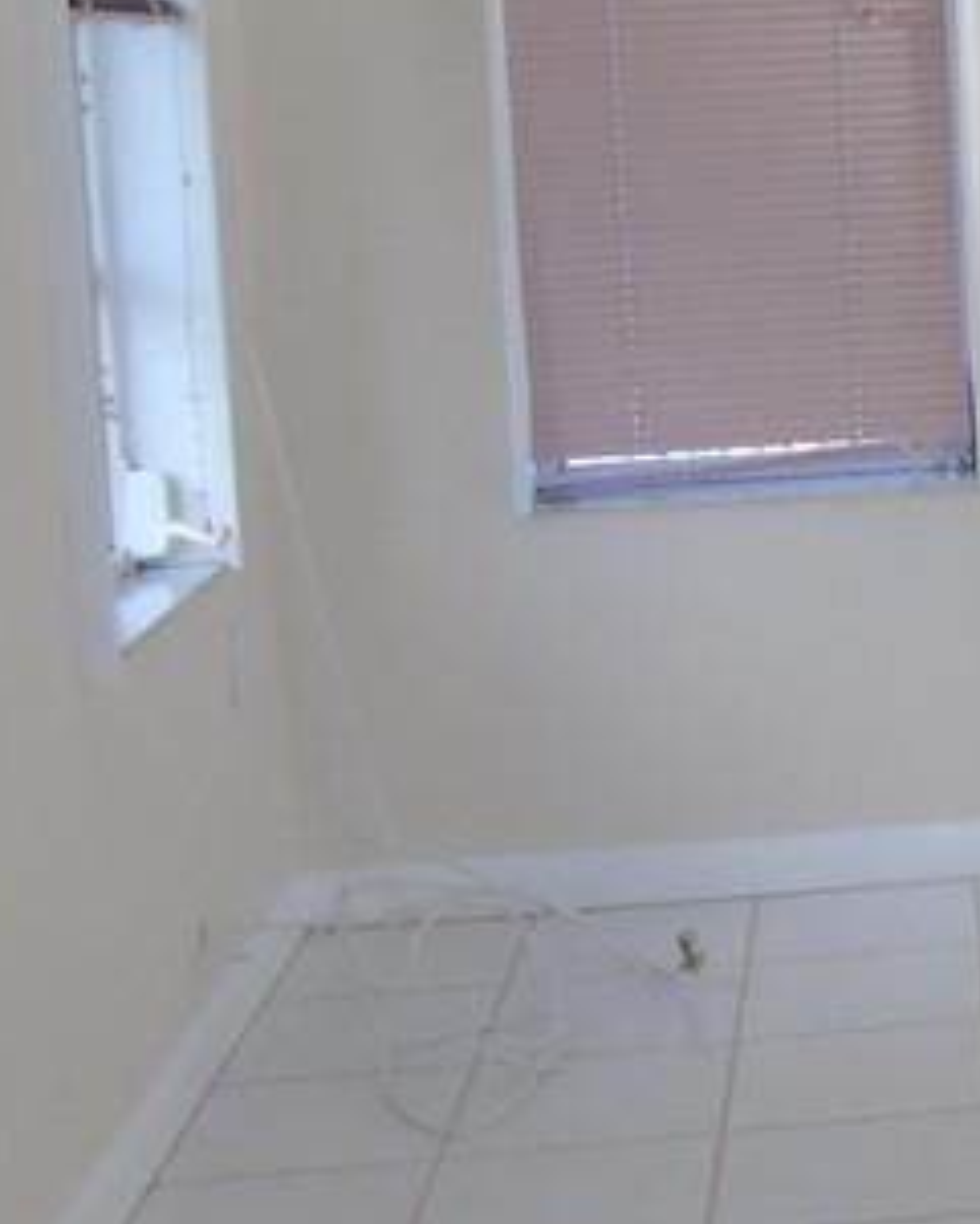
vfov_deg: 22.8
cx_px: 1513
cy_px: 285
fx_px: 3008
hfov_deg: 16.7
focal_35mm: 83
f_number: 3.4
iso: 200
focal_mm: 4.4
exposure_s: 1/30
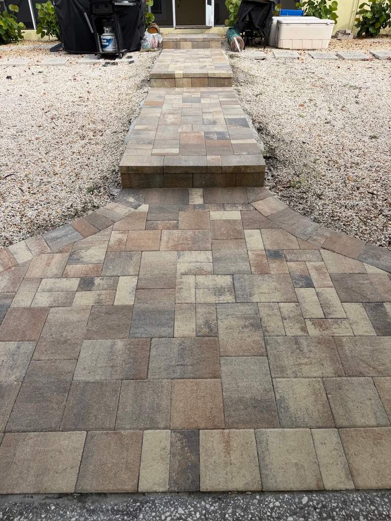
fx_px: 361
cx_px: 196
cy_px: 260
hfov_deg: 56.8
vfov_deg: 71.6
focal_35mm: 24
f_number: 1.78
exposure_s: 1/2611
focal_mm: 6.76
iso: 80
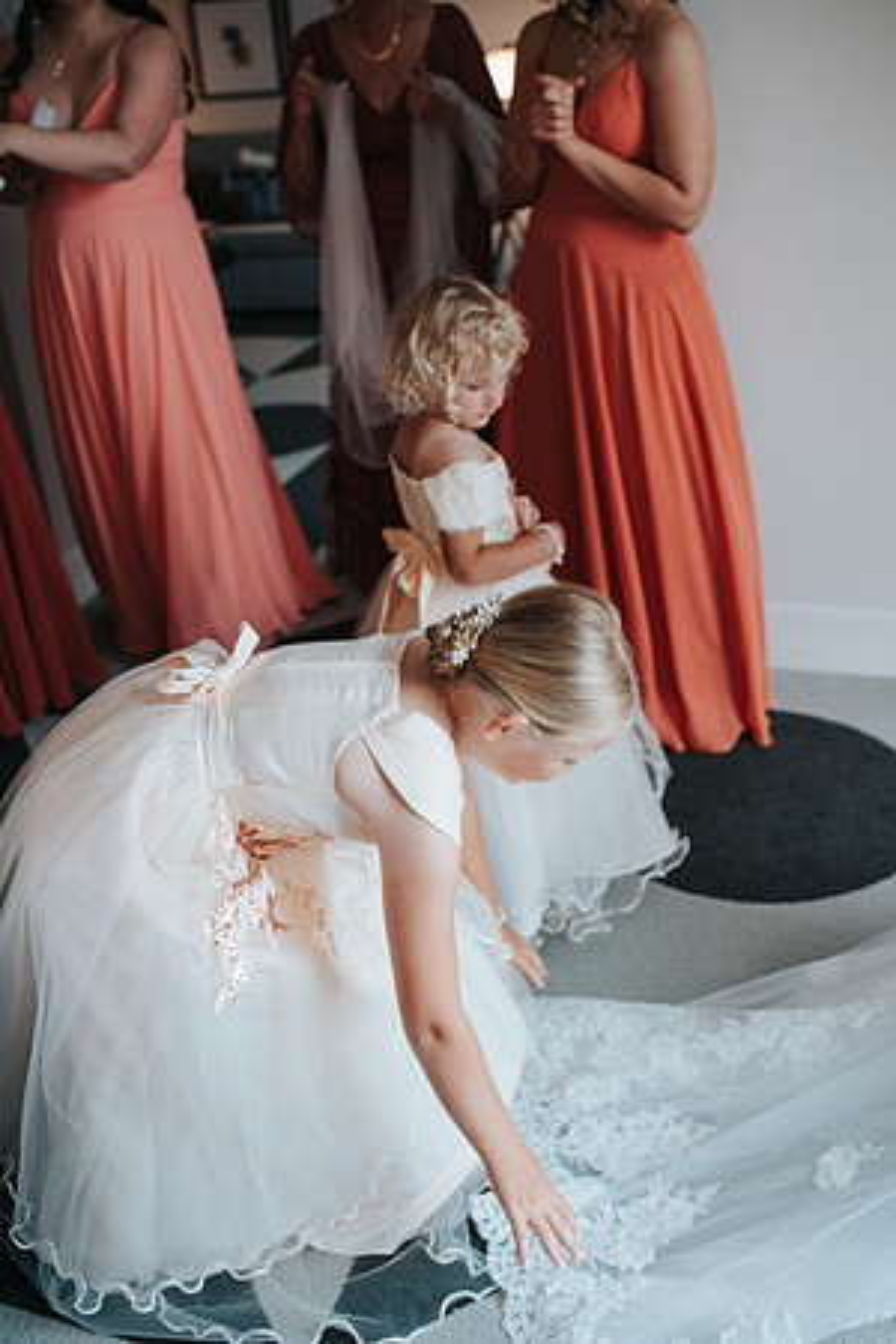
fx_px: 1307
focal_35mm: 35
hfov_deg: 37.9
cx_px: 448
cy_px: 672
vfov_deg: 54.4
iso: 560
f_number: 3.2
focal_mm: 35
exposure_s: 1/200
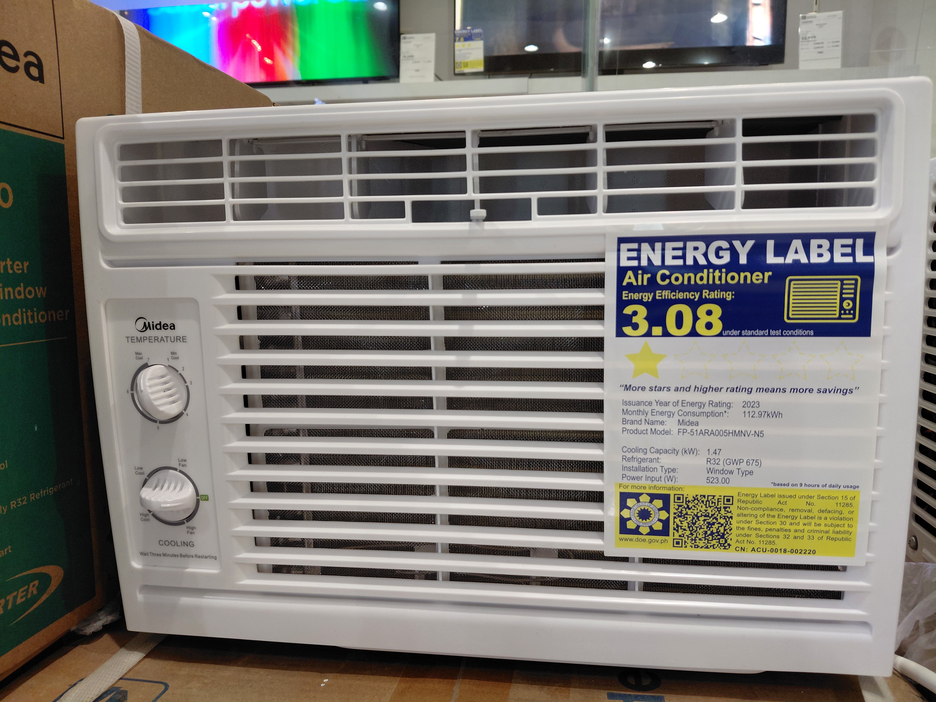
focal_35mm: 25
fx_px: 676
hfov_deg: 69.4
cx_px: 468
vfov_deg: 54.9
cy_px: 351
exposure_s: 1/60
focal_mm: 4.69
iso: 125
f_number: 1.8
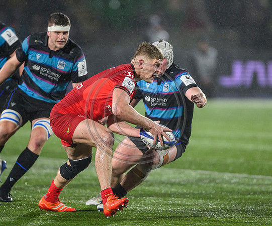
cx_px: 125
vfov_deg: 2.9
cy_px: 120
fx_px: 4546
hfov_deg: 3.4
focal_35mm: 556
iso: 4000
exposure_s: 1/2000
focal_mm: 400
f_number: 3.2
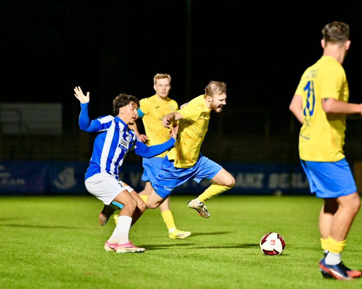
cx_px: 199
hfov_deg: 8.6
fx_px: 2420
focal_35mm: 226
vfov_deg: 6.8
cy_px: 145
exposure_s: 1/1600
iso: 3200
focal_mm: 200
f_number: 2.8
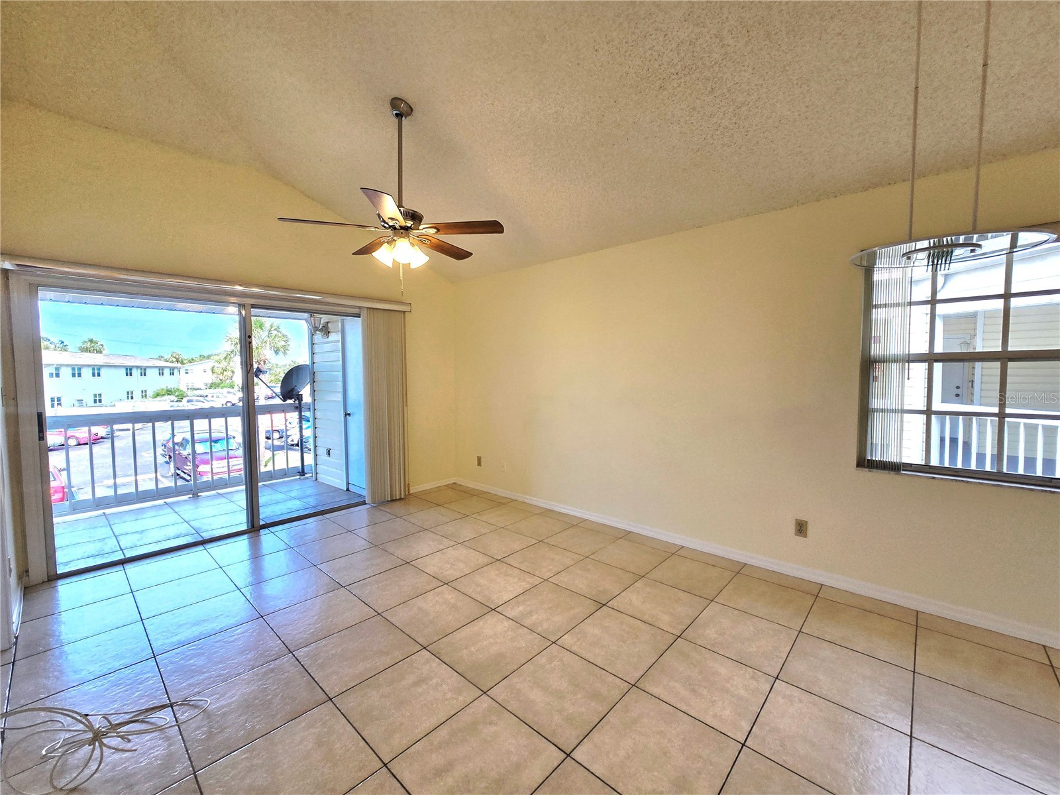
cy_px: 398
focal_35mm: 13
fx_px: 398
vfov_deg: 89.9
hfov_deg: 106.2
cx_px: 530
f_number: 2.2
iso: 50
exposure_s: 1/185
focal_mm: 2.2
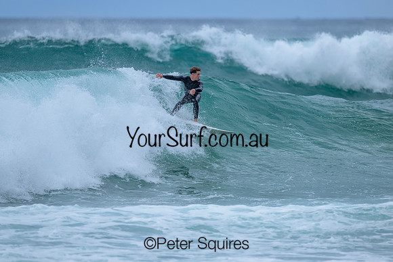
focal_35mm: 800
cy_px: 131
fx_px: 8735
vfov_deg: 1.7
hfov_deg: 2.6
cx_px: 196
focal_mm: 800
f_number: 6.3
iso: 320
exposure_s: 1/2000
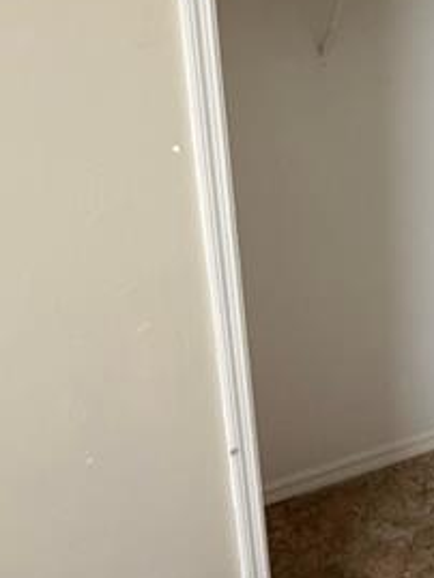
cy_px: 245
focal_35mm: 40
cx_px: 447
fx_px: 668
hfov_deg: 32.7
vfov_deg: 46.6
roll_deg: +0.4
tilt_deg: -16.3
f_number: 2.2
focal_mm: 2.22
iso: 400
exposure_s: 1/60
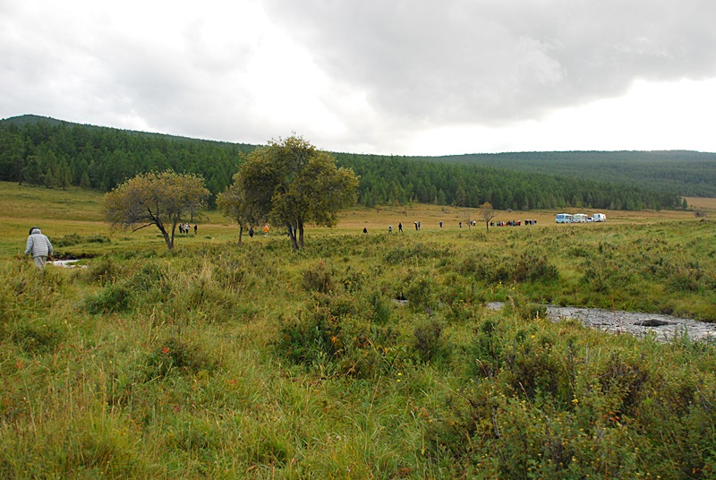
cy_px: 240
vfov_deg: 37.0
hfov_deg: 53.1
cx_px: 358
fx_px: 717
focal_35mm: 36
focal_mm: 24
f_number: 5.6
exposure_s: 1/320
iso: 400
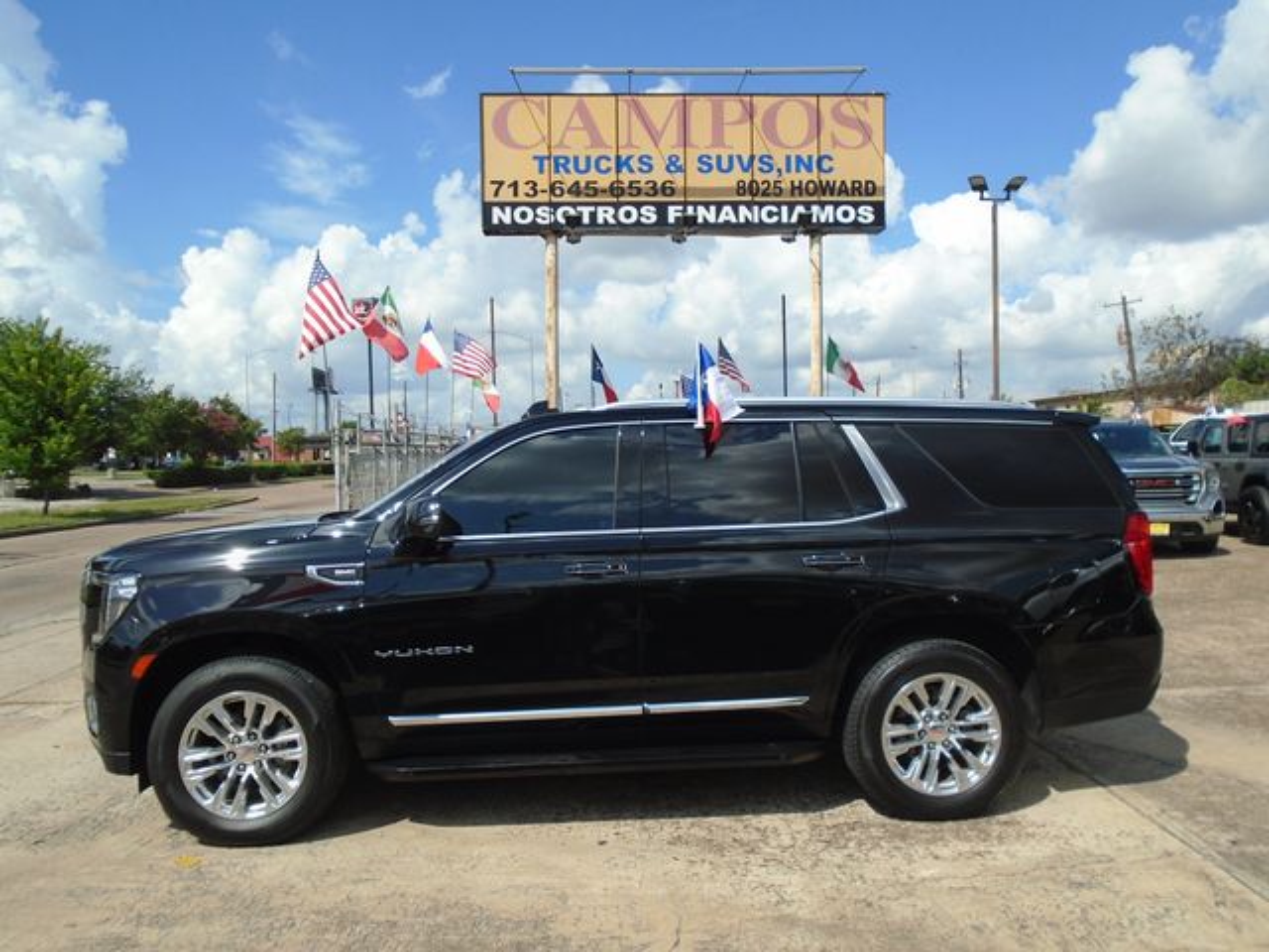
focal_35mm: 26
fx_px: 953
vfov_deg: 53.1
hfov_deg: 67.3
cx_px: 634
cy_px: 476
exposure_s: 1/250
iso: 100
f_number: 8
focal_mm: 4.6
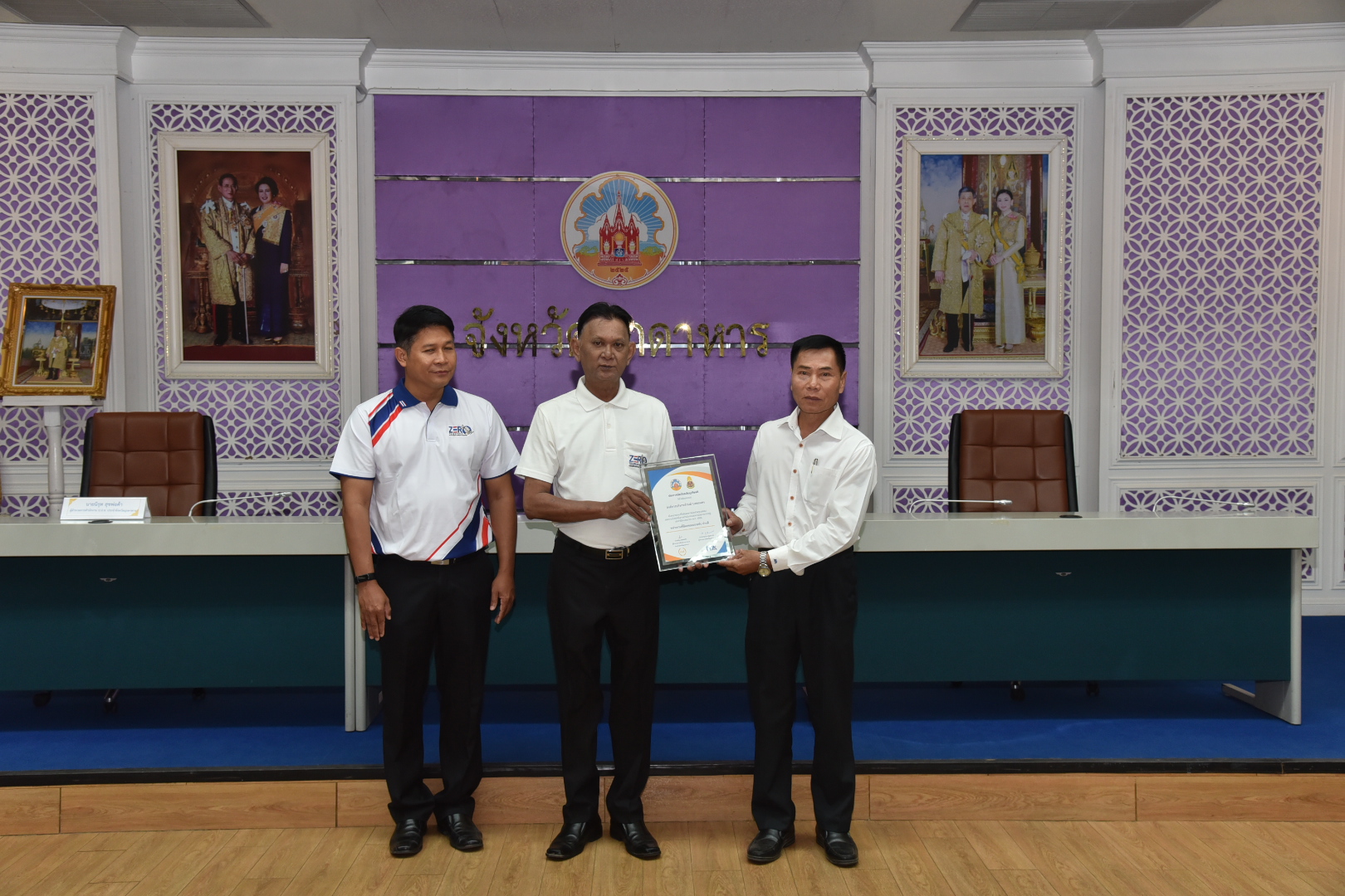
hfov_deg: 54.4
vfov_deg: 37.9
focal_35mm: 35
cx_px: 672
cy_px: 448
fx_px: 1308
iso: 1250
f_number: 5.6
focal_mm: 35
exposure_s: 1/125
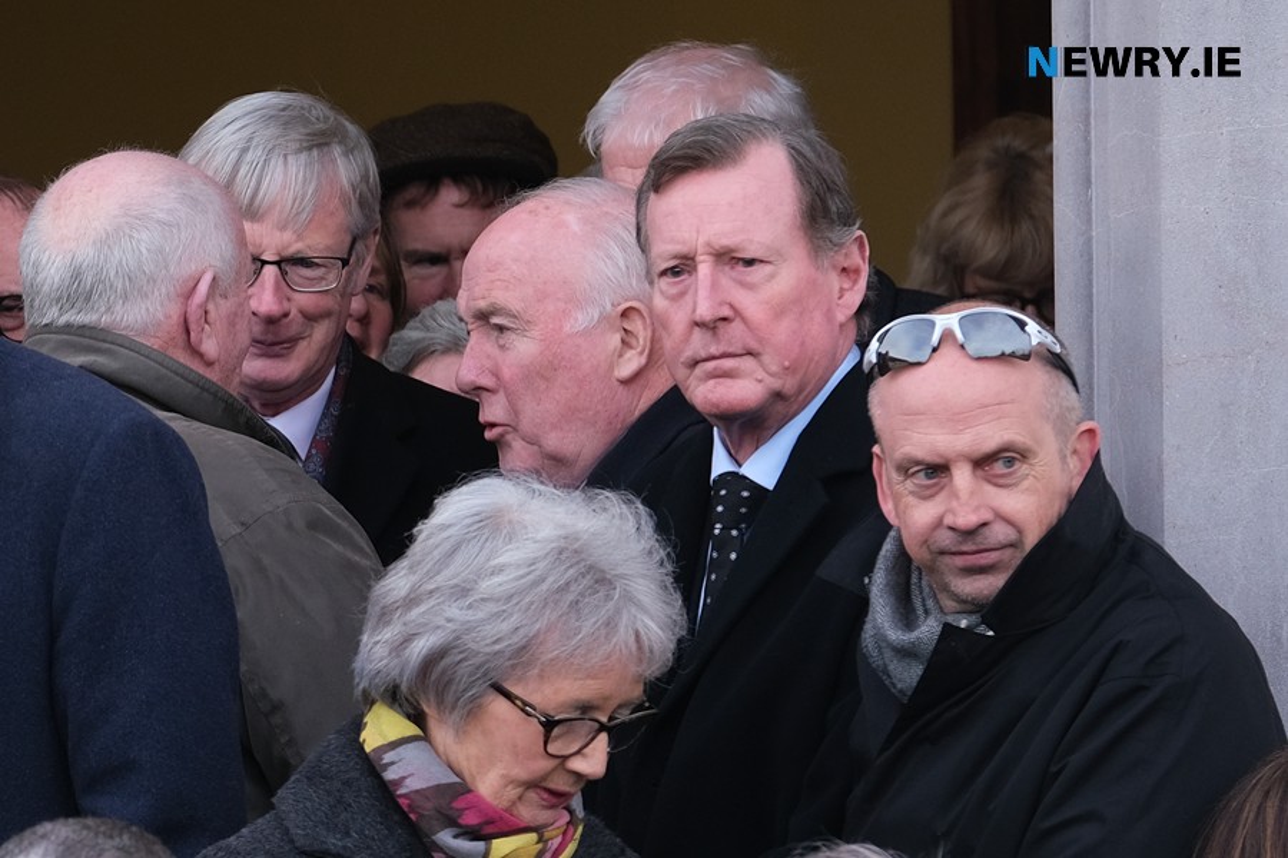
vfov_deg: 6.5
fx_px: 7513
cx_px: 644
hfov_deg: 9.8
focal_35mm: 210
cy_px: 429
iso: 400
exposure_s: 1/250
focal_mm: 140
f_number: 4.5
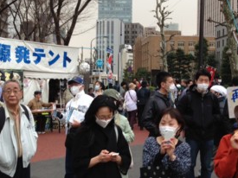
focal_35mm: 54
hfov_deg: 35.4
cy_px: 86
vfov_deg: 27.0
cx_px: 96
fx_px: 371
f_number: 2.4
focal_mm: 4.13
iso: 64
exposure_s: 1/120
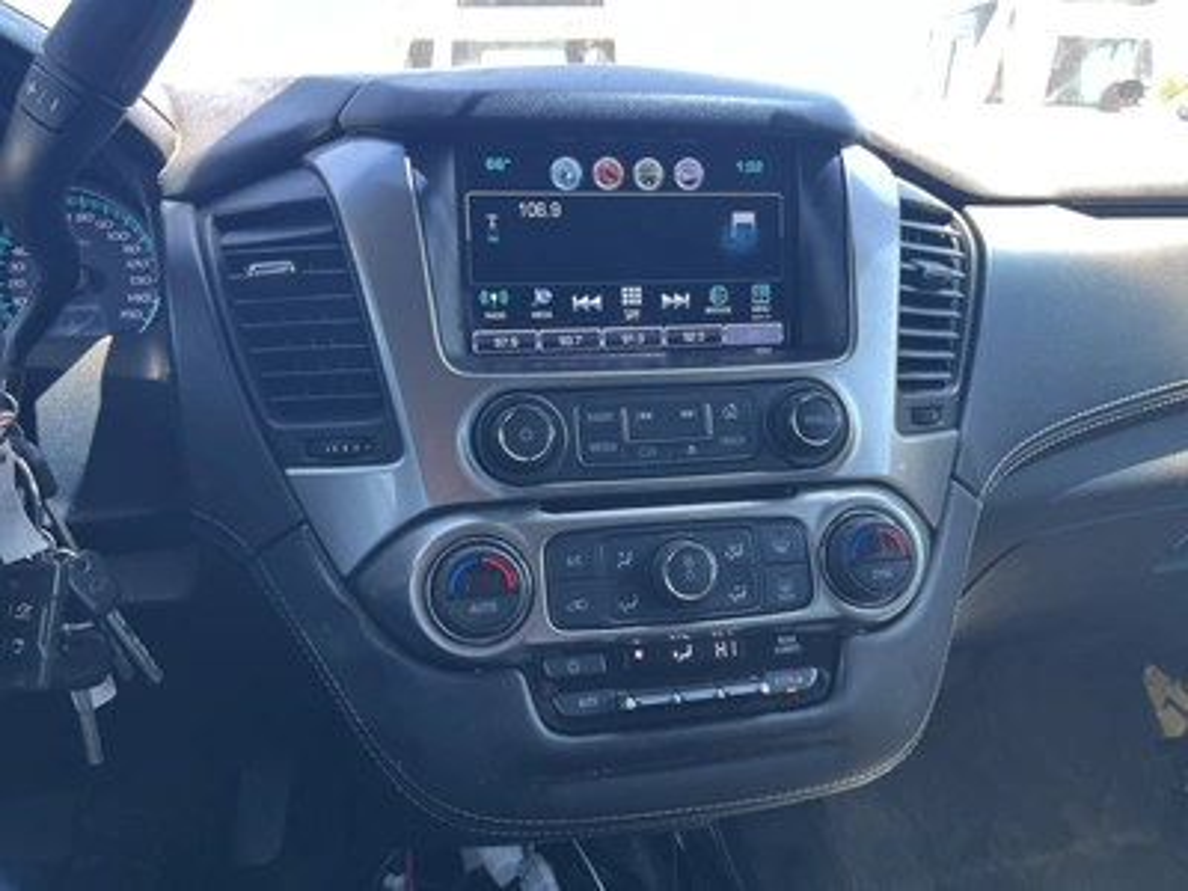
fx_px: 892
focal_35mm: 26
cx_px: 594
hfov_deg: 67.3
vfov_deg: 53.1
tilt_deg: -17.4
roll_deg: -0.1
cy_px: 446
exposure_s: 1/121
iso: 80
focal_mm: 5.1
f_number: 1.6
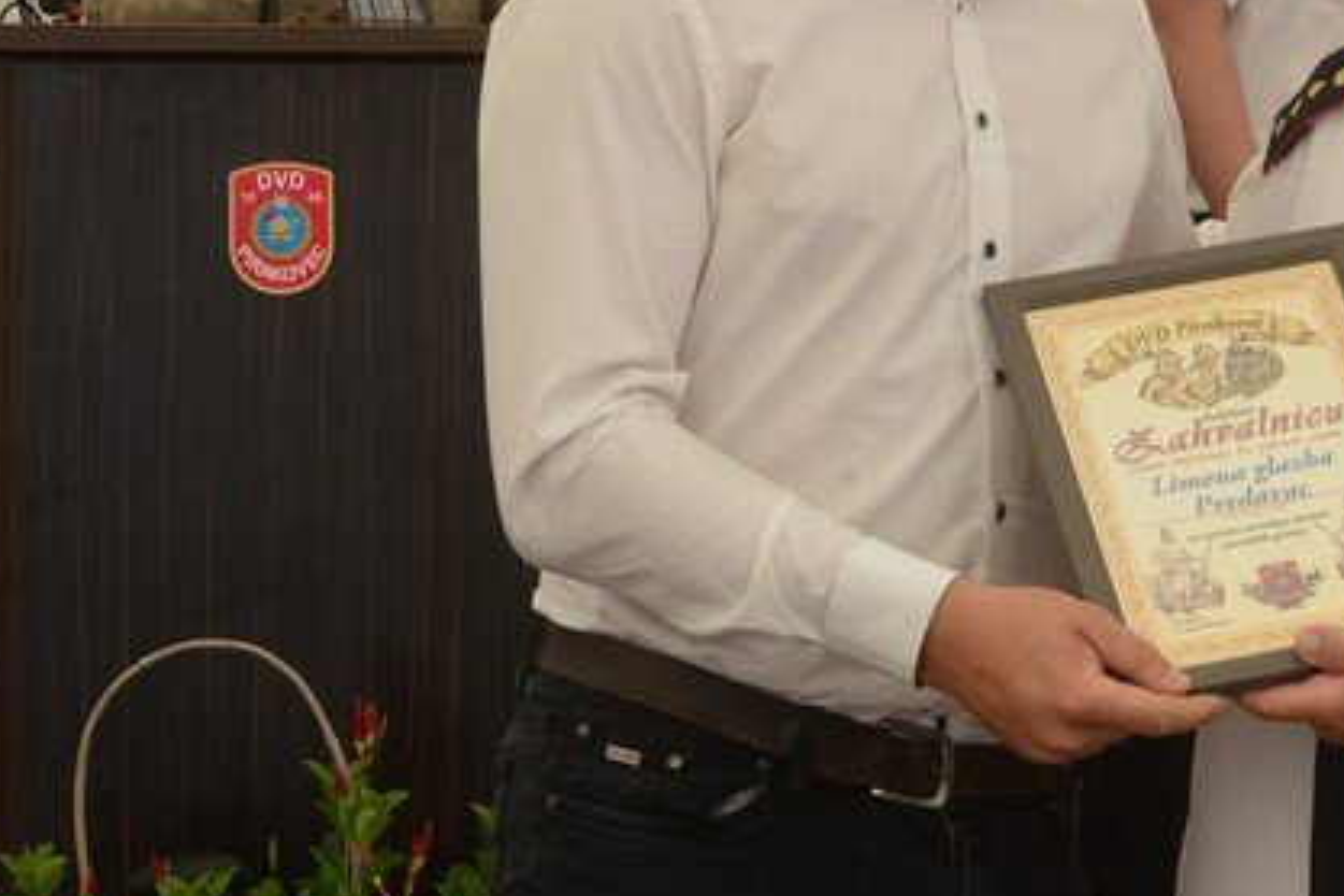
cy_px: 16
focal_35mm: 141
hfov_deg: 14.4
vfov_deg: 9.7
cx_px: 1147
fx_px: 5264
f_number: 11
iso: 2000
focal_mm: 70
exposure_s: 1/500
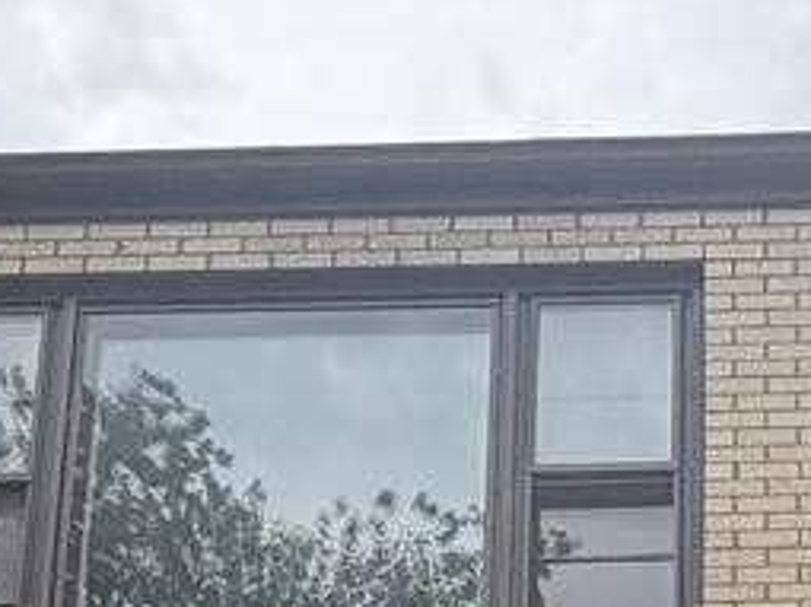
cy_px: 1093
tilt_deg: +14.5
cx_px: 822
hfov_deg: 23.6
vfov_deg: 15.9
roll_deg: +0.7
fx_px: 1850
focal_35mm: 79
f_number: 2.2
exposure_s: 1/770
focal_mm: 2.22
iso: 32
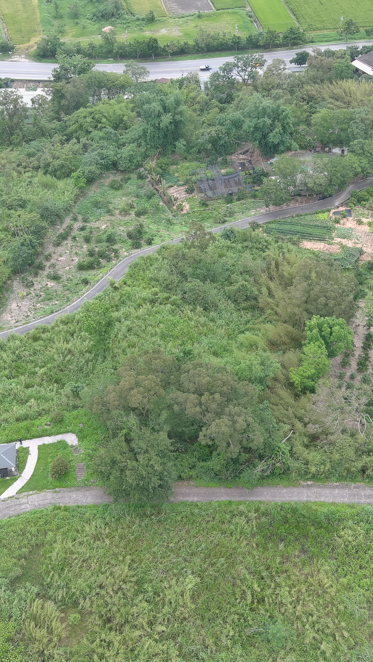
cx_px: 214
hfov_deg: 25.9
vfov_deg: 44.6
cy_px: 334
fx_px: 809
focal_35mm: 46
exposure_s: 1/240
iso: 100
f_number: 2.8
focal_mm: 10.57
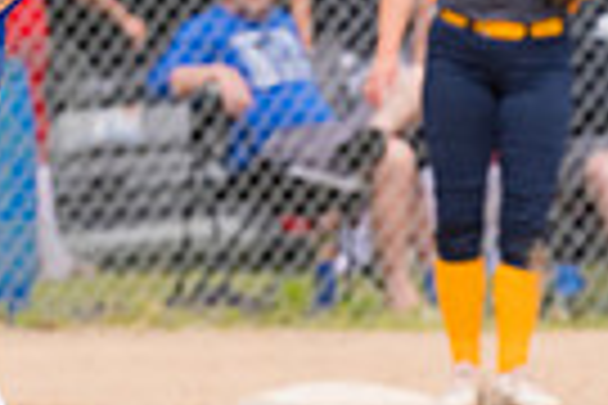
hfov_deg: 1.6
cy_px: 162
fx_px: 21126
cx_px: -41
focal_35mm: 1251
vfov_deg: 1.1
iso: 320
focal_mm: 195
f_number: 5.6
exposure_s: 1/1600
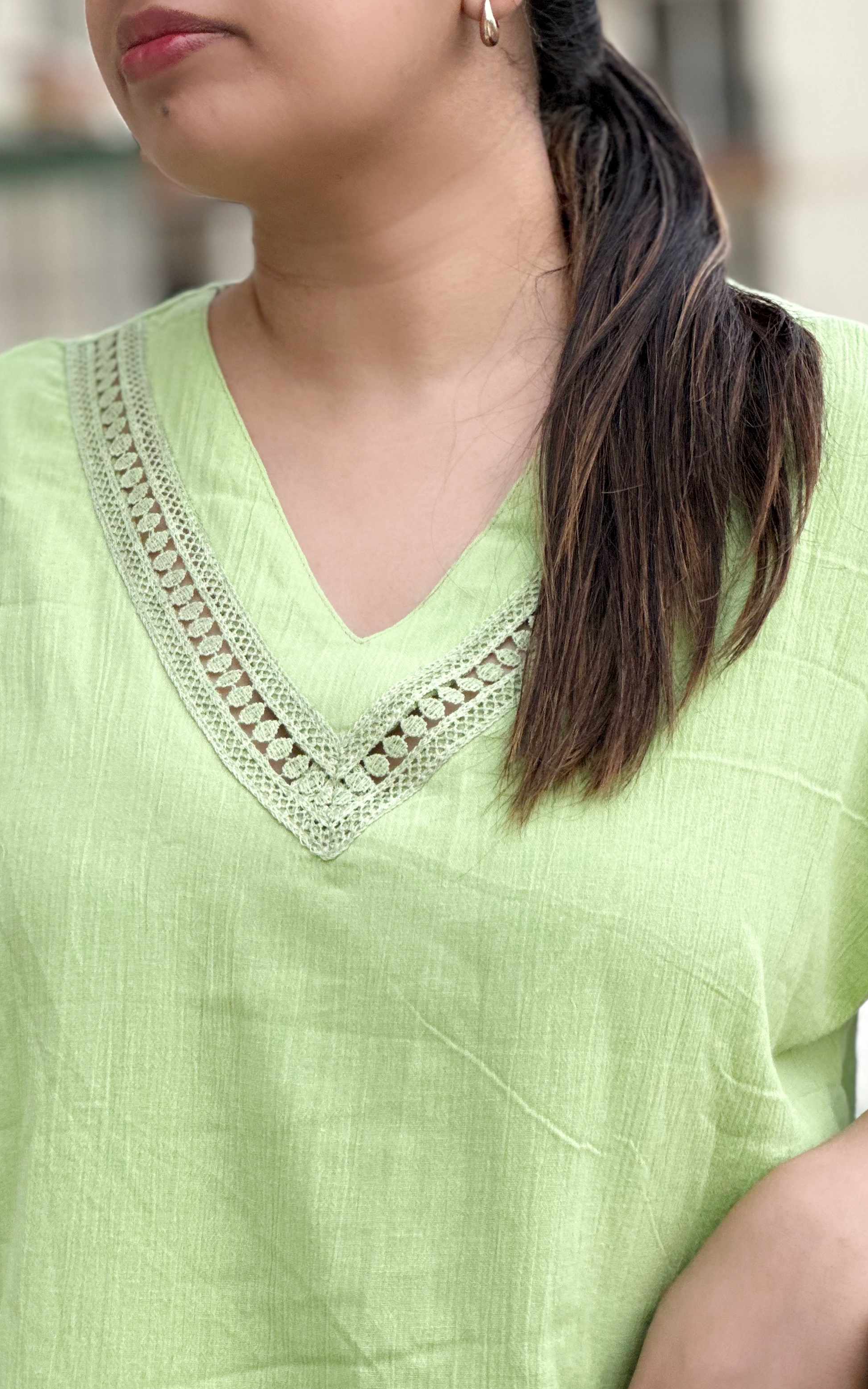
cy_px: 636
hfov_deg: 12.3
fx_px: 4013
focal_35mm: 106
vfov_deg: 19.6
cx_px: 275
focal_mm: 9
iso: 200
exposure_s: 1/121
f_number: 2.8
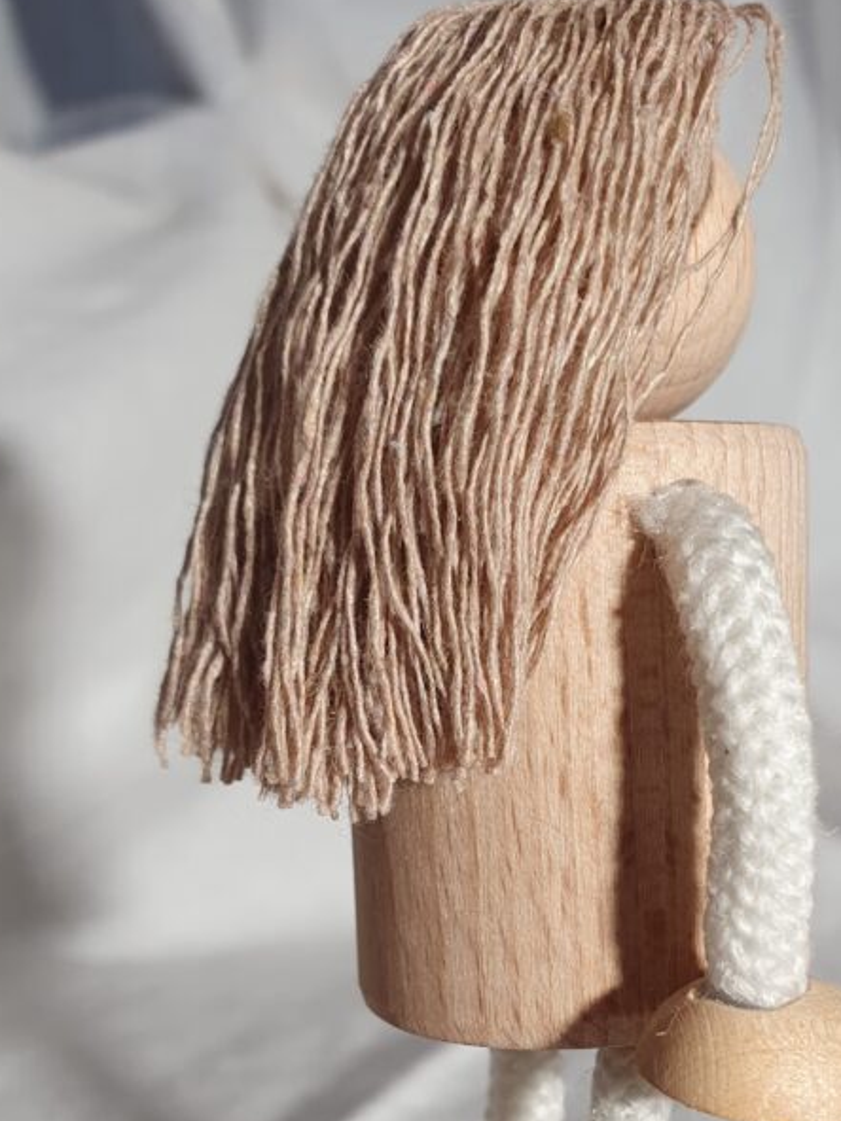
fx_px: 1458
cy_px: 809
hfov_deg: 31.6
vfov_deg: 41.1
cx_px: 638
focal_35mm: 45
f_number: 2.4
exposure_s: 1/100
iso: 64
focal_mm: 4.32
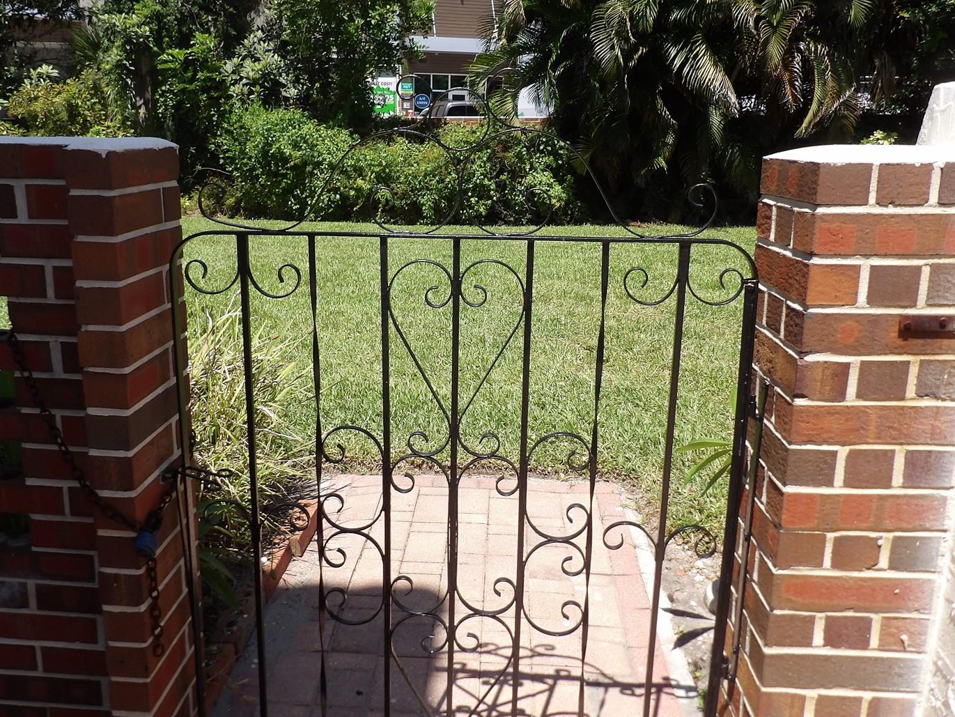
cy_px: 328
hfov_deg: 63.4
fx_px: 773
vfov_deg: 49.7
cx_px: 461
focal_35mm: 28
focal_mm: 4.3
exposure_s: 1/808
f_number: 3.2
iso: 100
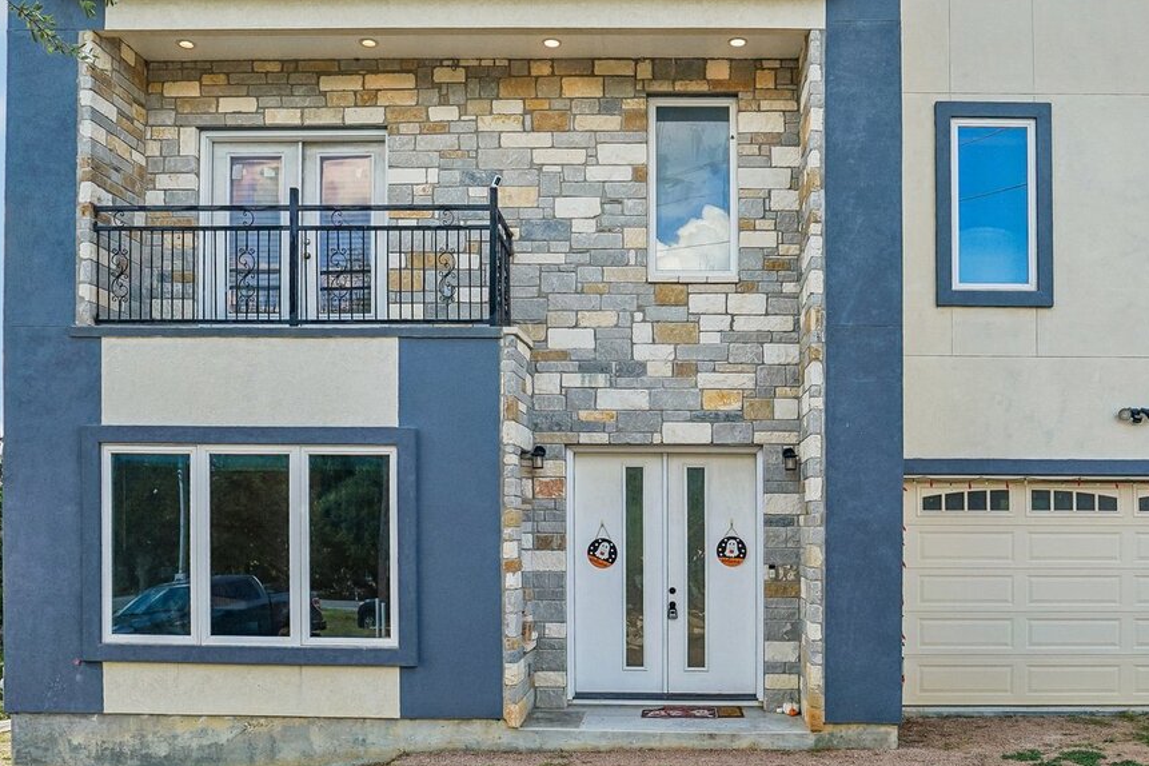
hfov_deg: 58.2
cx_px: 698
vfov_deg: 41.1
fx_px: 1021
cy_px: 390
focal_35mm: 32
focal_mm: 17
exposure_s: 1/125
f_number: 8
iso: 200
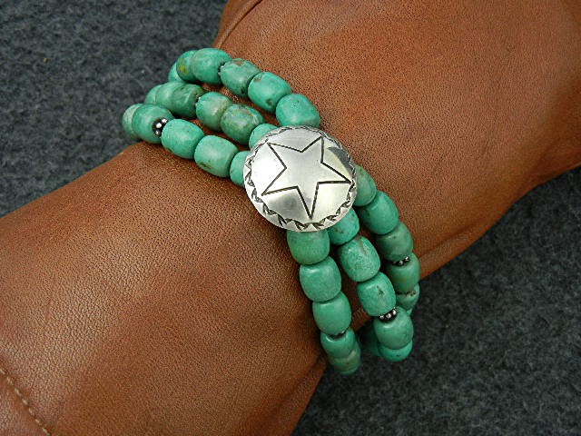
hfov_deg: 28.6
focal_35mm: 68
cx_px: 290
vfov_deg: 21.6
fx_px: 1141
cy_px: 218
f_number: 4.1
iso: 400
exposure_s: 1/14.8
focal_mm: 12.2
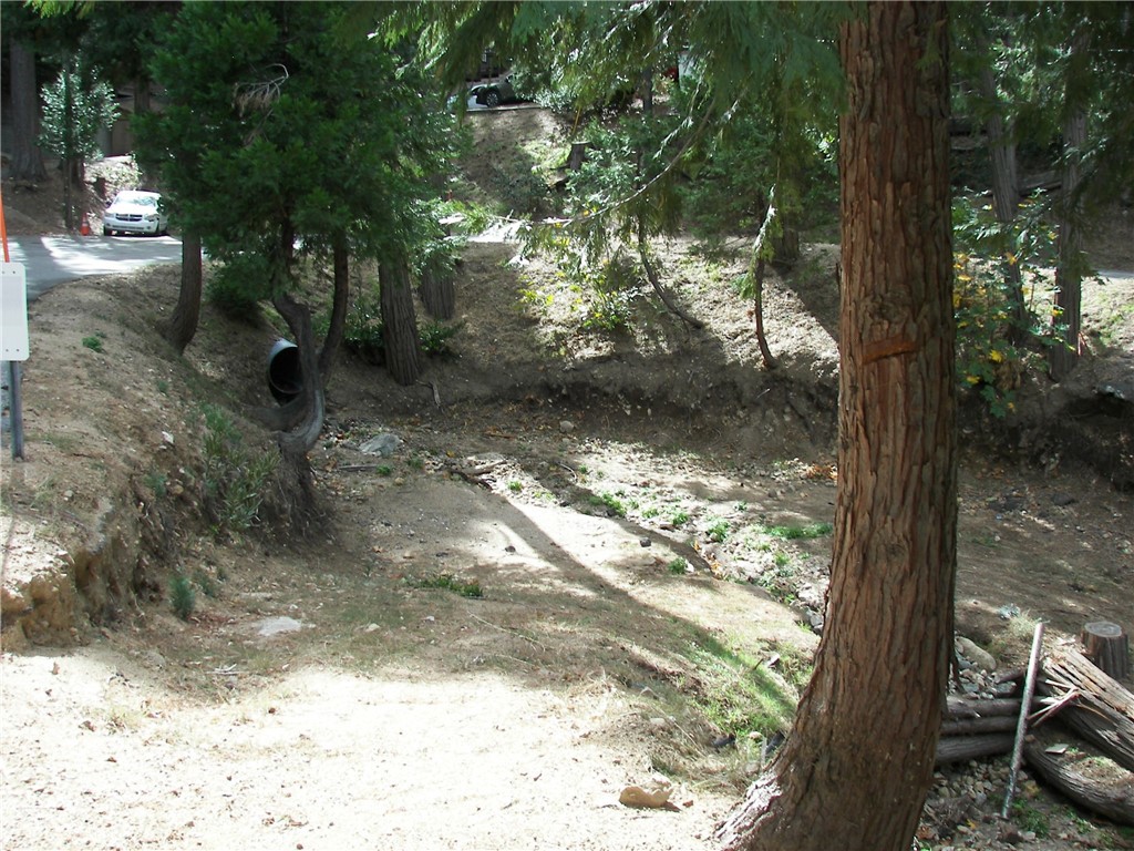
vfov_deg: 39.7
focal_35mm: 36
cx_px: 567
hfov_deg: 51.4
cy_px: 426
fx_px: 1179
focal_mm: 6
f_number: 2.8
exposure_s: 1/250
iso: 50
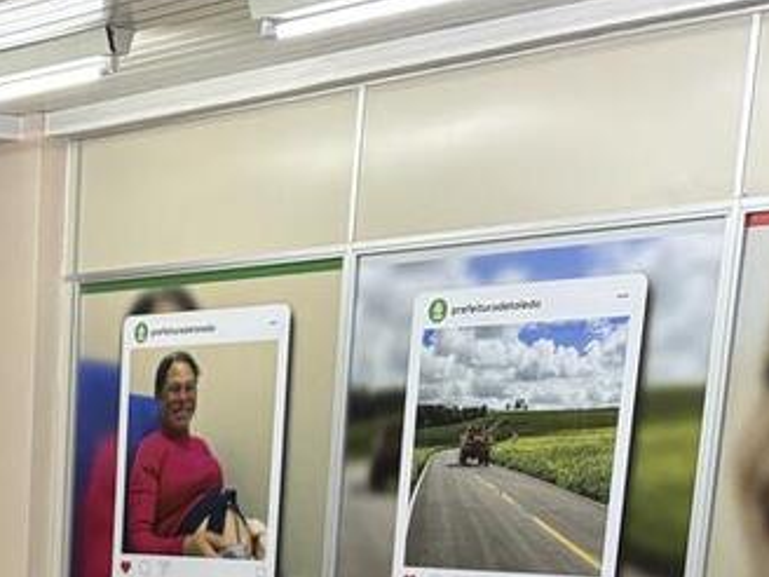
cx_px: -288
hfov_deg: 18.8
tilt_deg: -14.6
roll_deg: +0.3
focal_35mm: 95
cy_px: 997
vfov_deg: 14.0
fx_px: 2110
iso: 160
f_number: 1.6
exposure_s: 1/60
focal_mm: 5.96
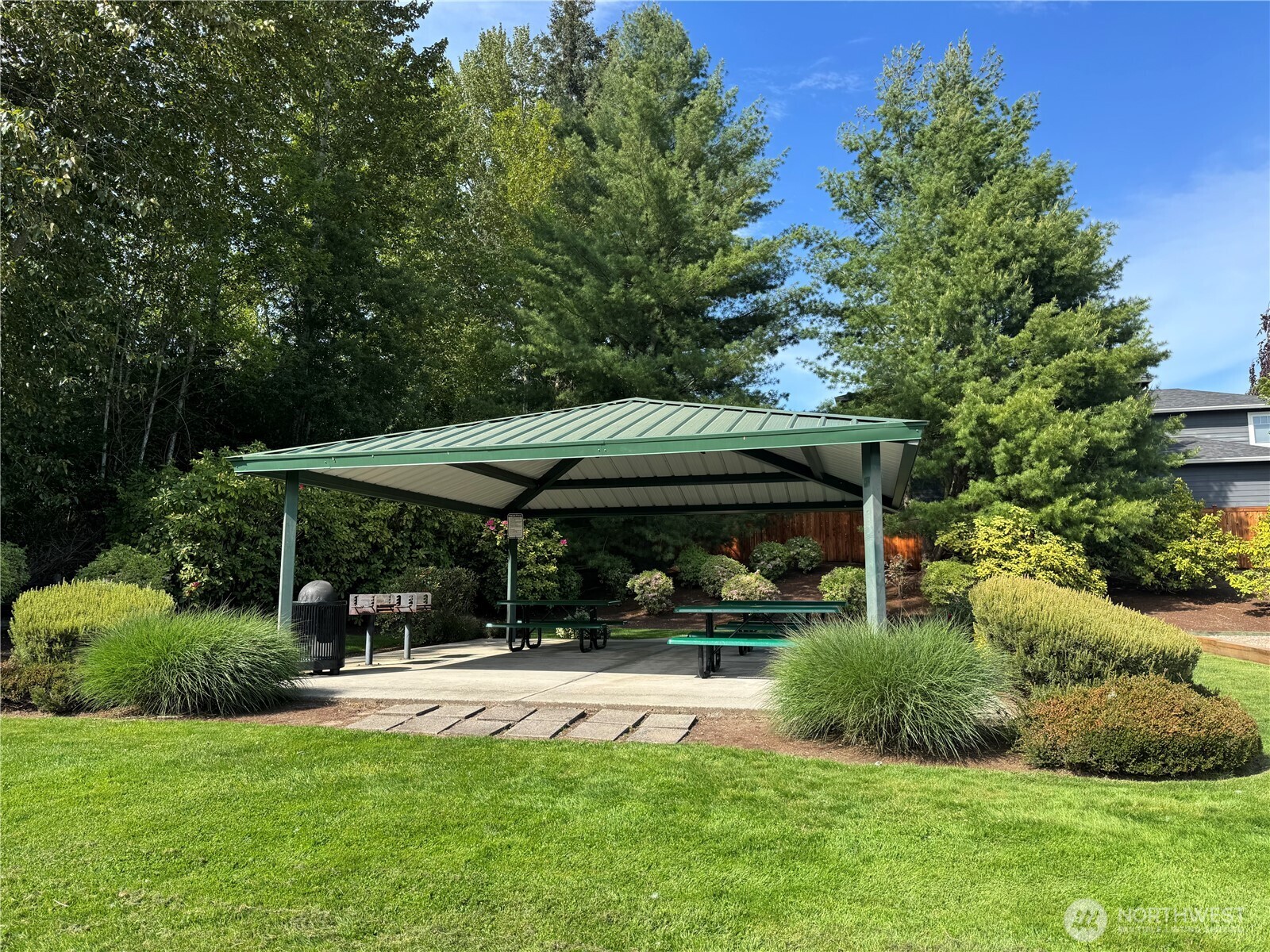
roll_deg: -0.3
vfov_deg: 56.8
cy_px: 476
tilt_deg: +7.4
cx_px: 635
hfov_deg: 71.6
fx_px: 881
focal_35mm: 24
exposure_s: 1/1395
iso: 80
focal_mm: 6.76
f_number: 1.78
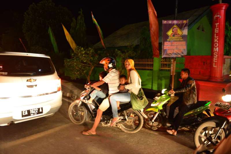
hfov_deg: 69.4
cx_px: 116
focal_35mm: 26
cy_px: 77
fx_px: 167
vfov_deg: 49.6
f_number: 2.8
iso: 2200
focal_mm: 26
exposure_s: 1/25
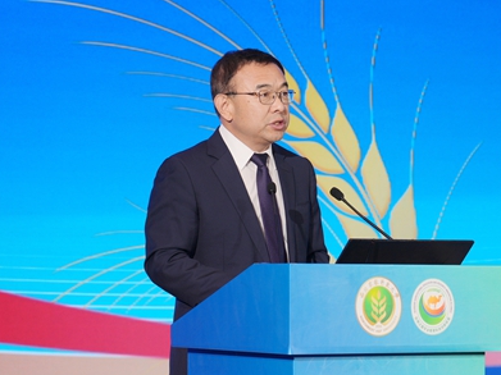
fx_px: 1664
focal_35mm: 115
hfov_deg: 17.1
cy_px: 241
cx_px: 360
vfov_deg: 12.9
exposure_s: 1/100
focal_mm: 78
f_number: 4.5
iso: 100
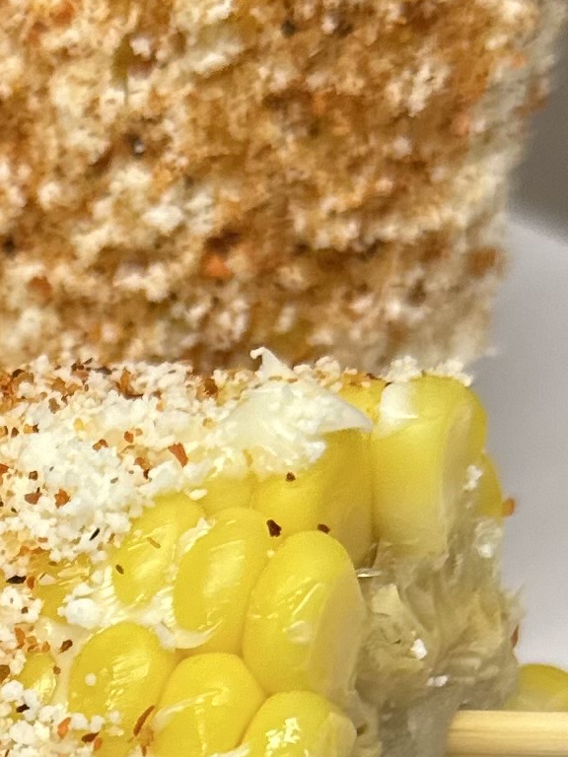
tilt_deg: -35.9
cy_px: 923
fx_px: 2757
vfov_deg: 15.1
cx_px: -179
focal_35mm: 126
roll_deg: +3.8
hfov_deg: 11.4
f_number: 1.78
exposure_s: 1/120
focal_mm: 6.86
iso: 160
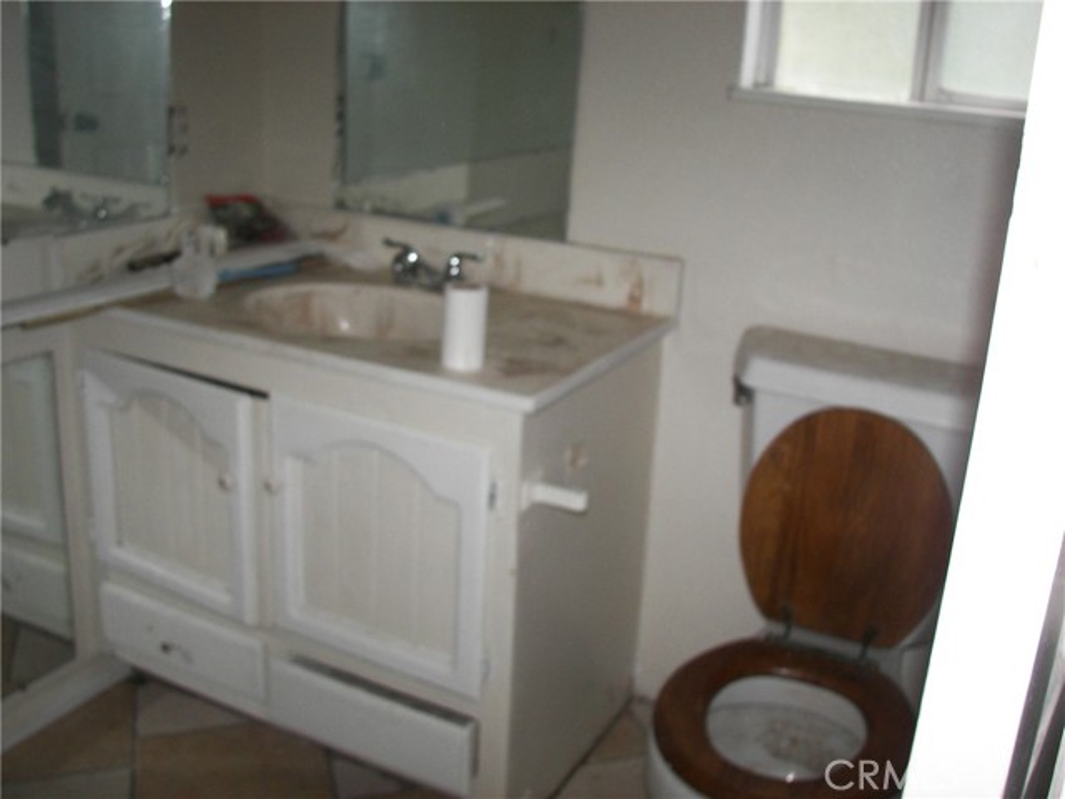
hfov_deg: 51.4
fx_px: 1108
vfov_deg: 39.7
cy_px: 400
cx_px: 532
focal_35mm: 36
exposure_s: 1/30
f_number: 2.8
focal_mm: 6
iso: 100
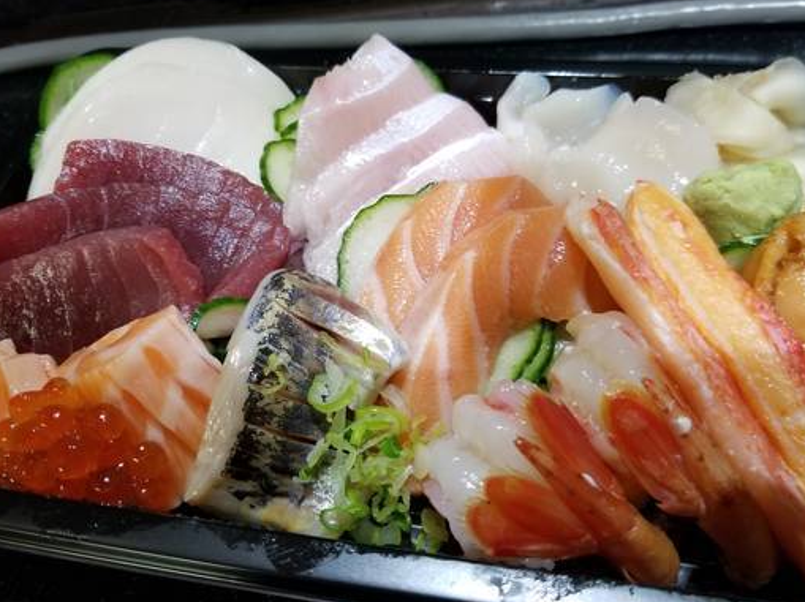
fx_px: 697
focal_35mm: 30
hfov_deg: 60.0
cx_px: 423
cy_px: 322
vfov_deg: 46.7
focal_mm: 4.25
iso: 200
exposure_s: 1/15
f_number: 1.7
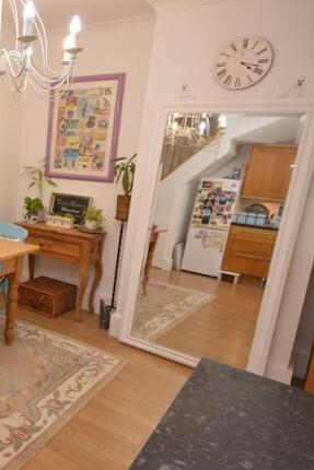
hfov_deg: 36.0
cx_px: -18
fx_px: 418
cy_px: 234
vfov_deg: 58.7
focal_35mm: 32
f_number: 6.3
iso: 800
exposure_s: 1/40
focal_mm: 14
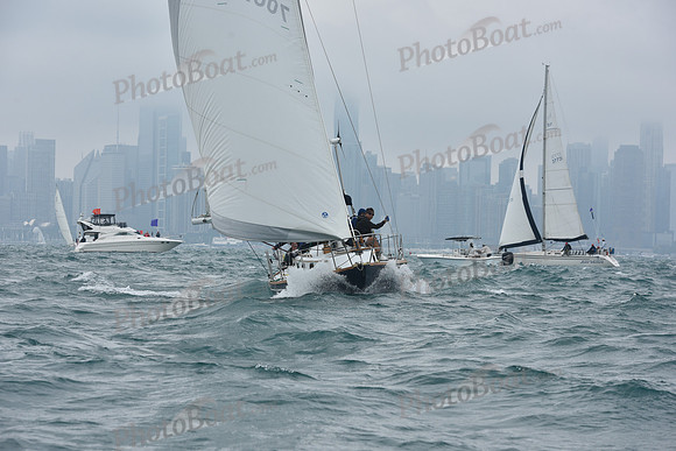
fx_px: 2179
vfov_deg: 11.8
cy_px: 226
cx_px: 338
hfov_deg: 17.6
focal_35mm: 116
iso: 250
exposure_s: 1/1000
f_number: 8
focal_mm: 116
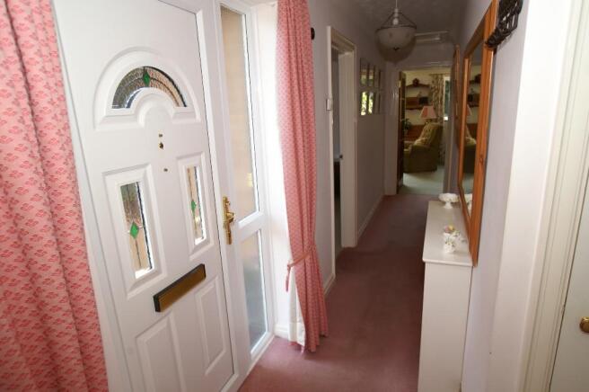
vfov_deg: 56.0
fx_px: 368
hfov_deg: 77.4
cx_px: 294
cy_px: 196
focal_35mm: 22
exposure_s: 1/100
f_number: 5
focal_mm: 15
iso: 200
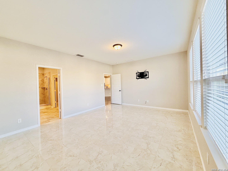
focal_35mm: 14
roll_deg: +2.2
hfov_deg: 102.1
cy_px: 86
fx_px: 92
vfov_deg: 85.7
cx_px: 114
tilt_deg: -0.6
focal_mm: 2.22
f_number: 2.2
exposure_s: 1/120
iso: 250
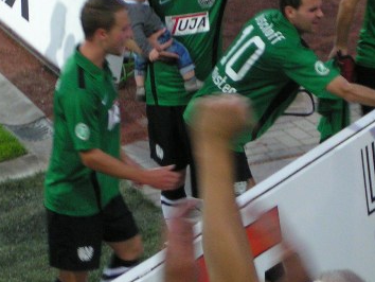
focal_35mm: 244
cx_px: 246
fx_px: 2645
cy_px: 25
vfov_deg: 6.1
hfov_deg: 8.1
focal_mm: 16.6
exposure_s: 1/50
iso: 200
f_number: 3.5
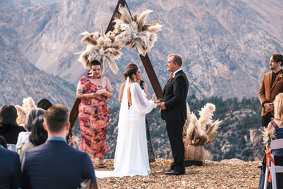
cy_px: 94
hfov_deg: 20.6
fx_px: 778
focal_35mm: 99
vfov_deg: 13.8
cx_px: 142
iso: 400
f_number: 2.8
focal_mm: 66
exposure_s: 1/350
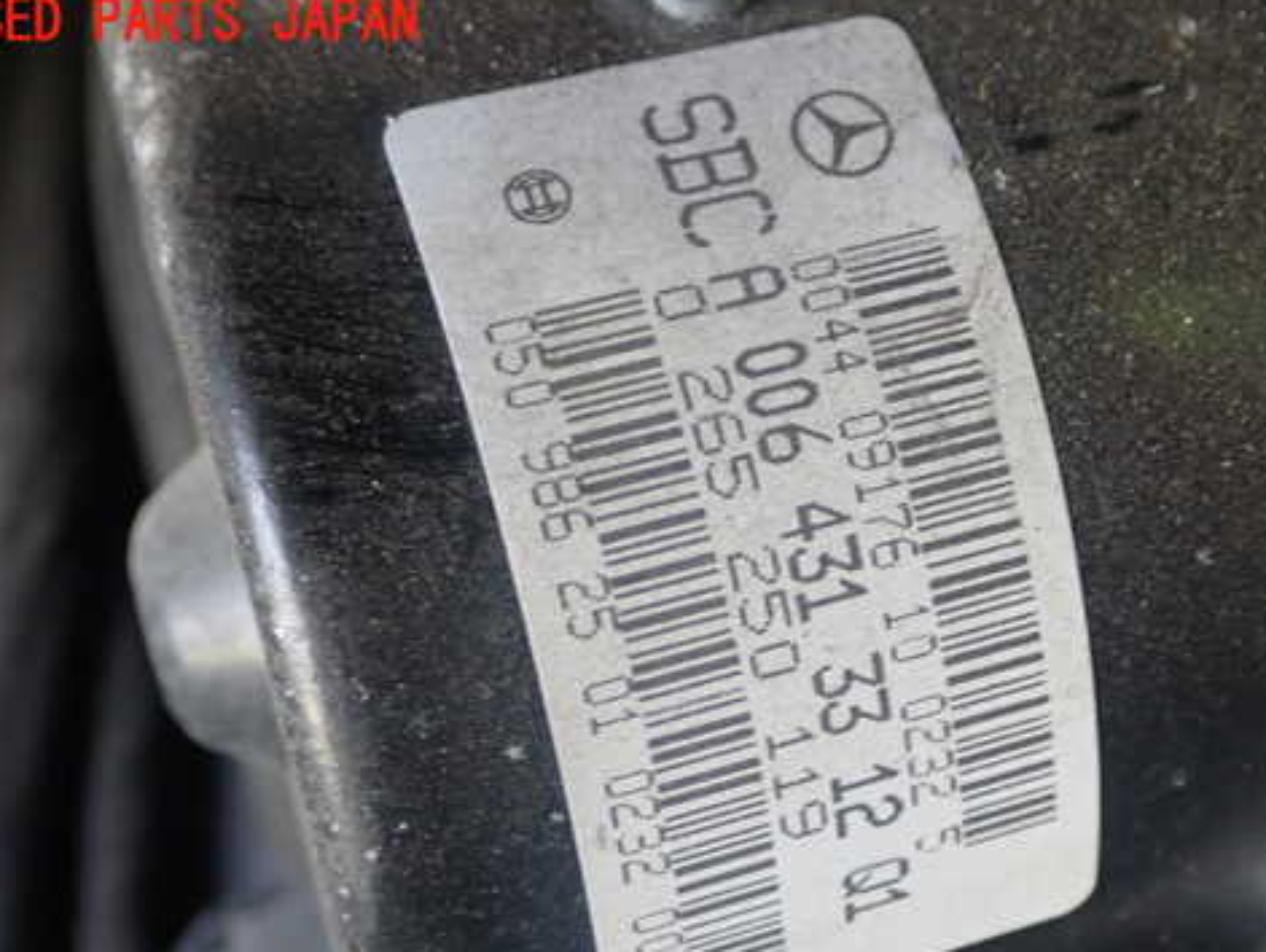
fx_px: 2050
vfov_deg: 26.1
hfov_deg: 34.3
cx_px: 736
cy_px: 594
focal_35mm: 56
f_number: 2.9
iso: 200
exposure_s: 1/40
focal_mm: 7.84
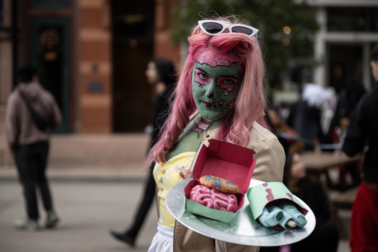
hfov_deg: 28.8
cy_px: 126
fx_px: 735
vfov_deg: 19.5
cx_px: 189
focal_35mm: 70
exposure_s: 1/4000
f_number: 2.8
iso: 400
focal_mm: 70
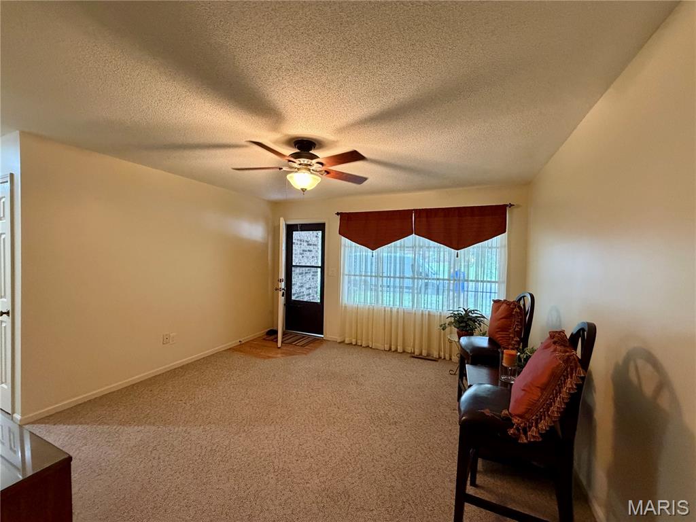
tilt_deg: -2.1
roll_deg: -1.4
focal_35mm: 14
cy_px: 261
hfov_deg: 102.1
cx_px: 348
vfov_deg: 85.7
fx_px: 281
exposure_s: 1/60
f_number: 2.2
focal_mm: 2.22
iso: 500
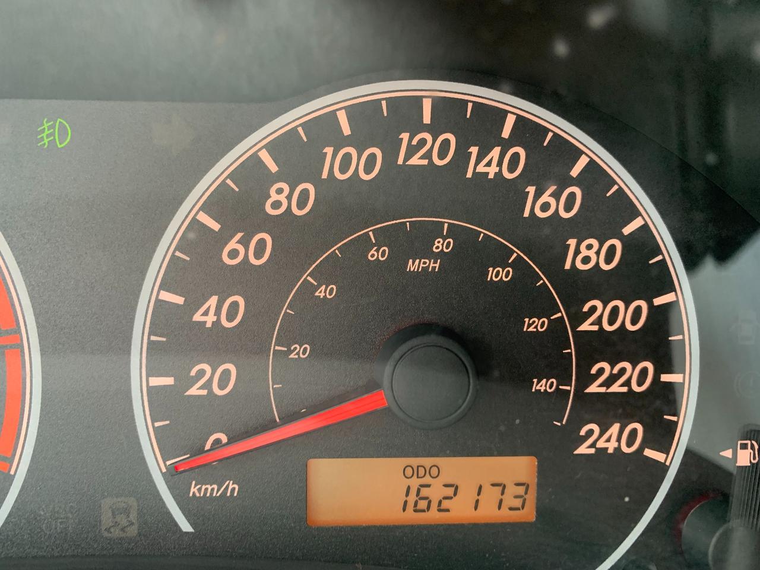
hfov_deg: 67.3
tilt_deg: -29.7
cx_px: 380
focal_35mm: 26
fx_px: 571
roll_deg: -2.5
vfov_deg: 53.1
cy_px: 285
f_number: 1.8
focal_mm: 4.25
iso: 200
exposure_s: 1/60
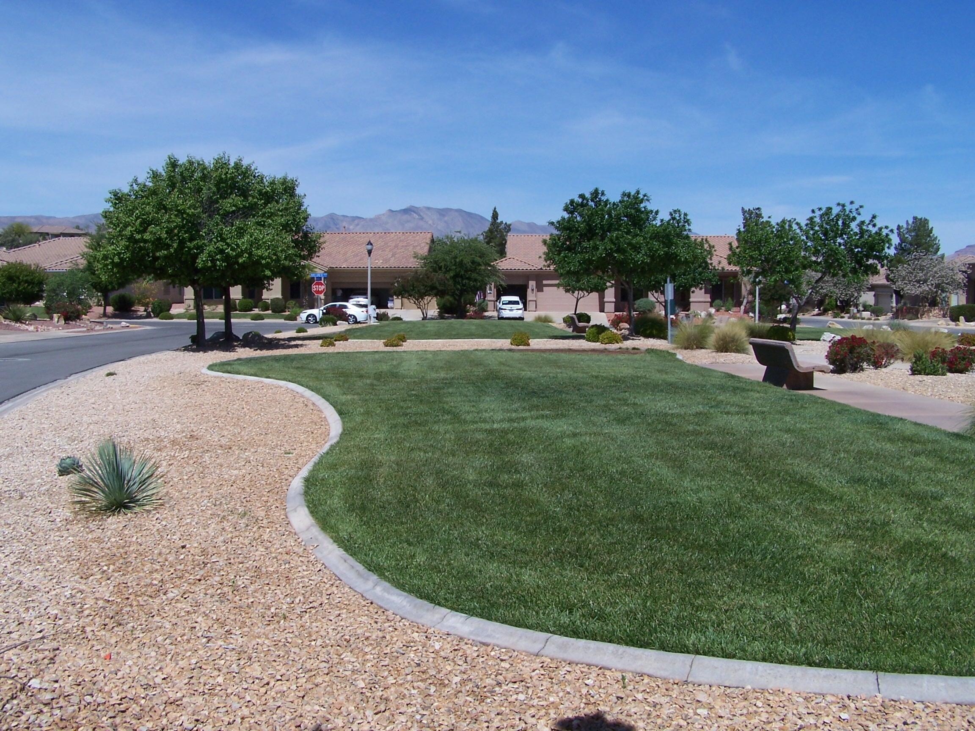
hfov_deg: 49.0
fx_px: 1070
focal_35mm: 38
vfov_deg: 37.7
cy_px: 366
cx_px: 488
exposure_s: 1/750
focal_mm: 6.3
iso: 80
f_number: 5.6
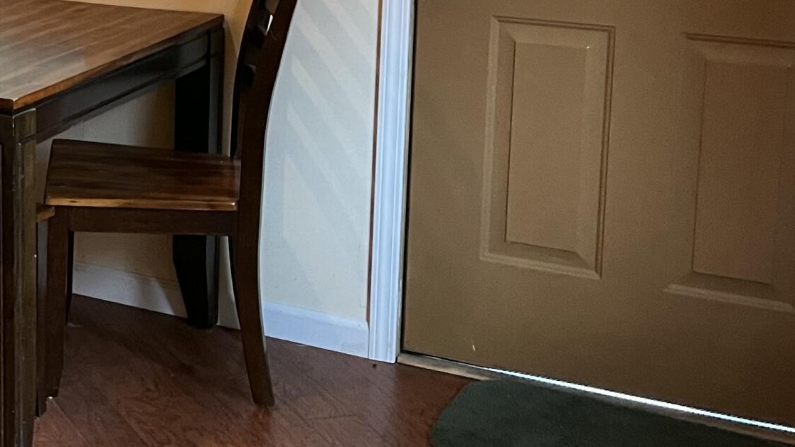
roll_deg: +0.7
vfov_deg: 15.4
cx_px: -158
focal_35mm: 76
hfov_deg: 25.1
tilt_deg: -8.9
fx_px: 1602
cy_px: -61
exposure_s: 1/40
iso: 400
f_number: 1.6
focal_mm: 5.1
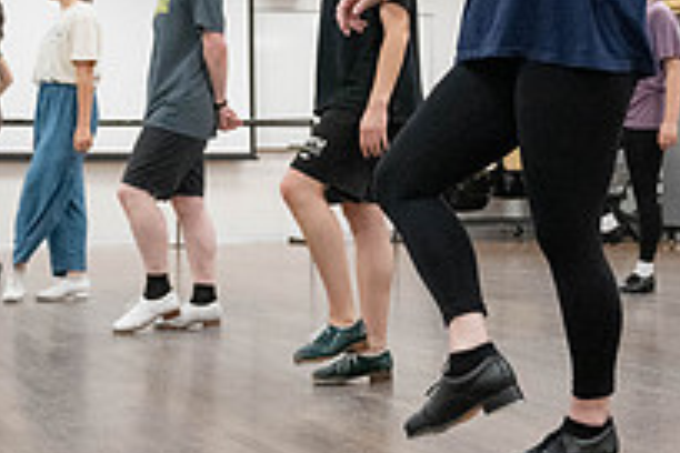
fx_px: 1454
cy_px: 145
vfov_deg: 17.7
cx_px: 191
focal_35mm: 77
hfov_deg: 26.1
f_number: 4
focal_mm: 24
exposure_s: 1/640
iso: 3200
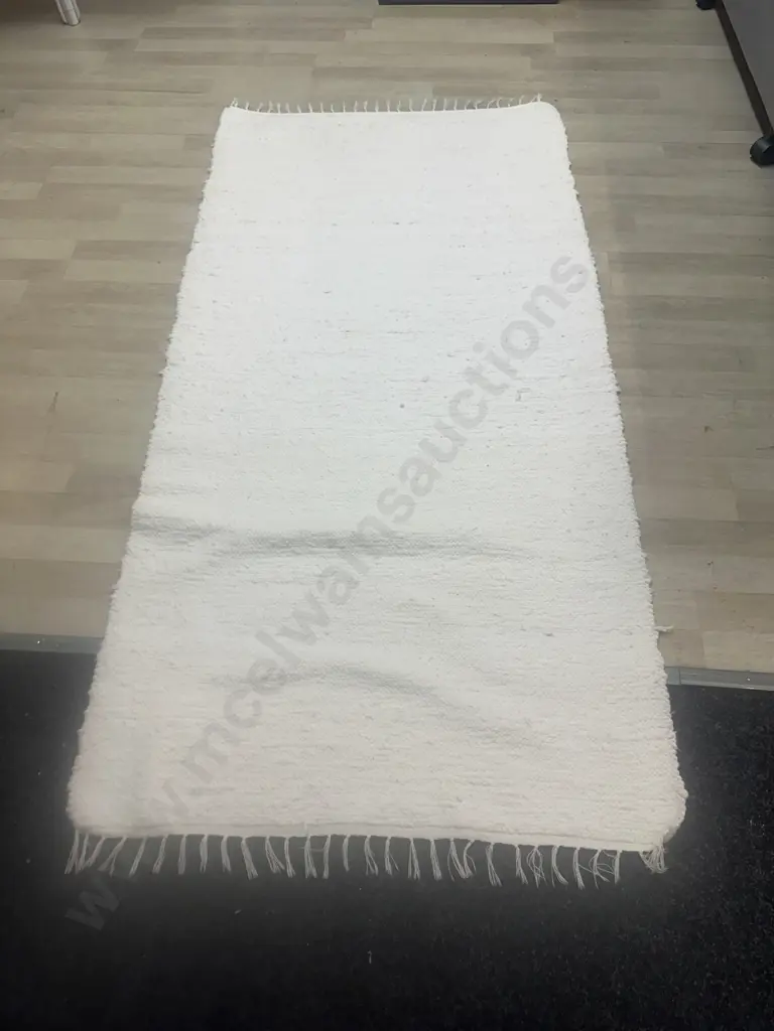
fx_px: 716
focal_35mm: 24
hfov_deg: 56.8
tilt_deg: -59.4
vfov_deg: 71.6
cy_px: 516
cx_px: 387
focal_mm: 6.86
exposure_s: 1/100
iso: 100
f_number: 1.78
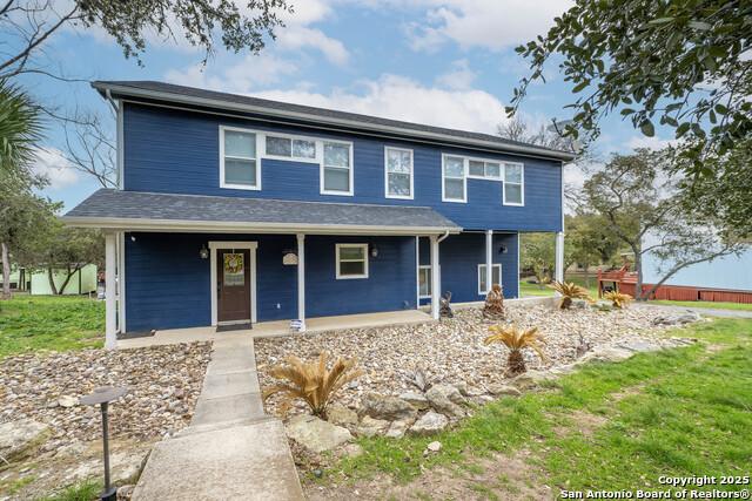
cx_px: 376
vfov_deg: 81.2
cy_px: 250
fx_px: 292
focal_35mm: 14
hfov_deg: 104.2
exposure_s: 1/200
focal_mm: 14
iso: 320
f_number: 6.3
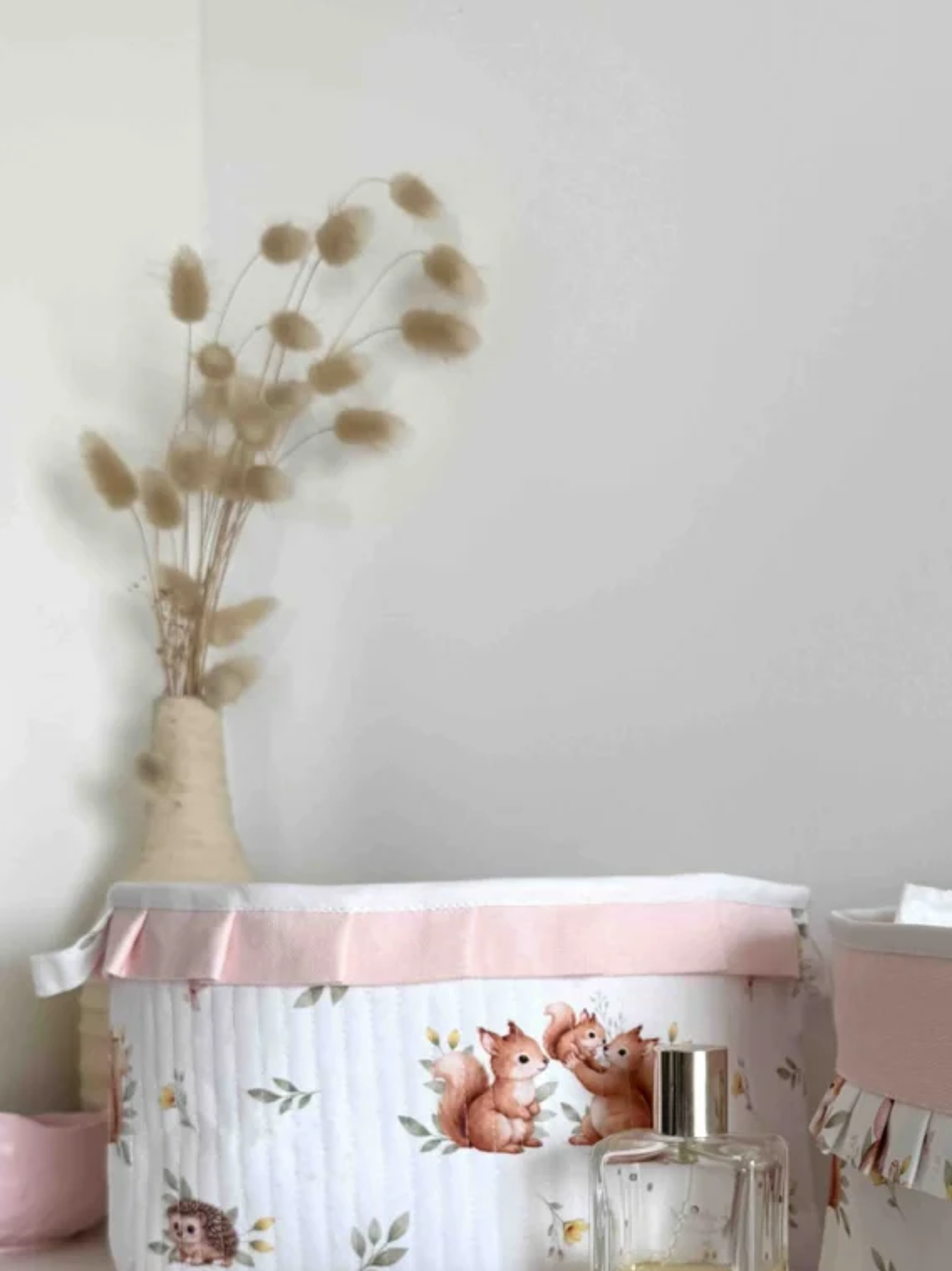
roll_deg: -0.7
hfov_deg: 29.0
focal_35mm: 49
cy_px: 1064
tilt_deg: -5.3
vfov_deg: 37.2
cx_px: 771
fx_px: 1798
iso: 64
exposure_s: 1/155
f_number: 1.8
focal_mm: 6.8
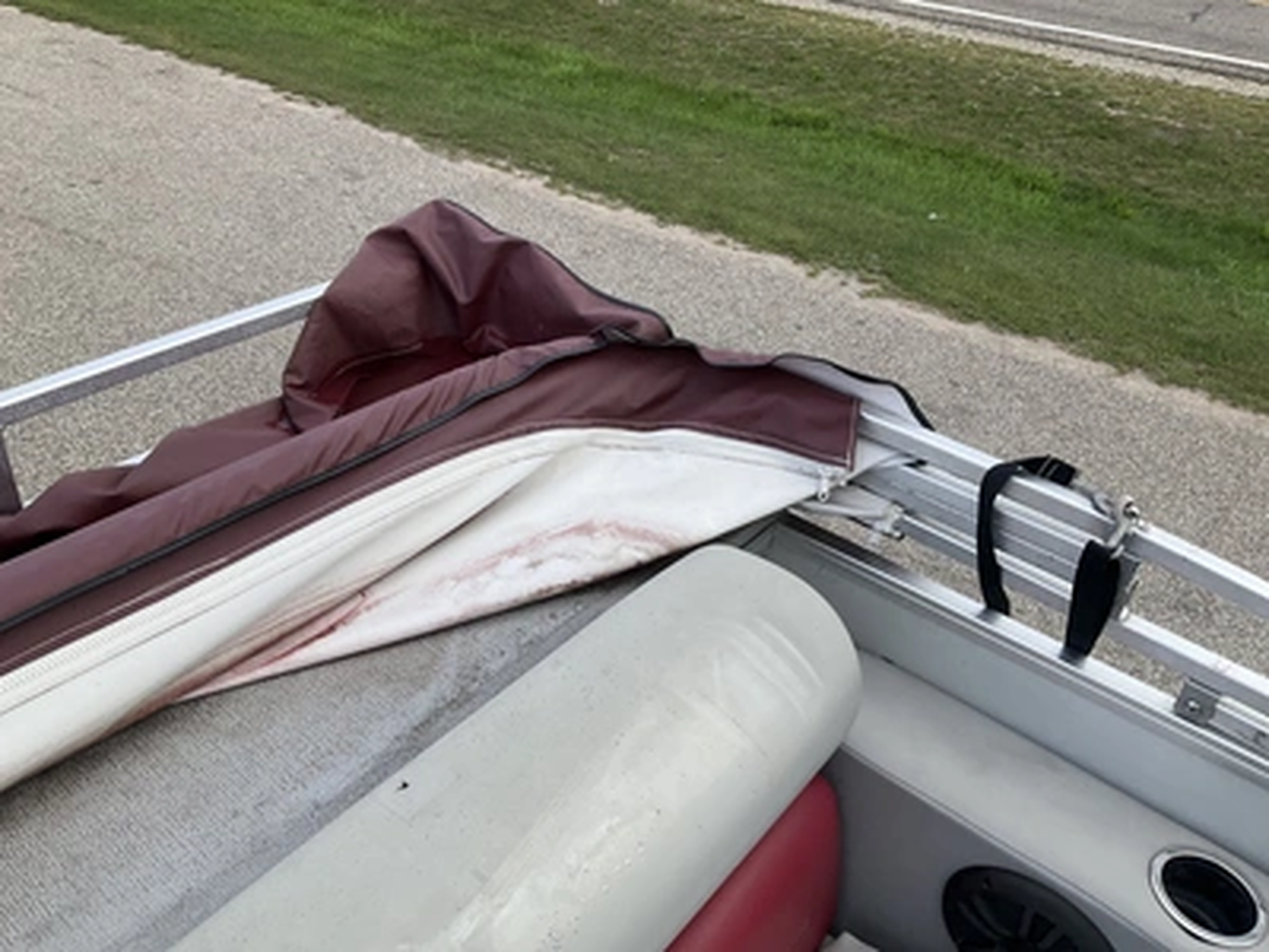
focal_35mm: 29
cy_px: 476
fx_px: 1063
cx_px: 634
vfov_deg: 48.2
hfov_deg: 61.7
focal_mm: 3
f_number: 1.8
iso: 25
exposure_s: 1/929
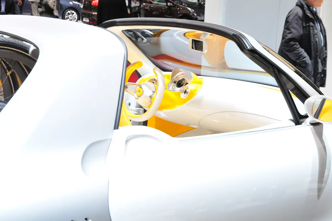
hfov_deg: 31.9
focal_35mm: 63
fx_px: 580
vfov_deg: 21.5
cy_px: 110
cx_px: 166
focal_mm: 42
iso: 800
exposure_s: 1/80
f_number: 8
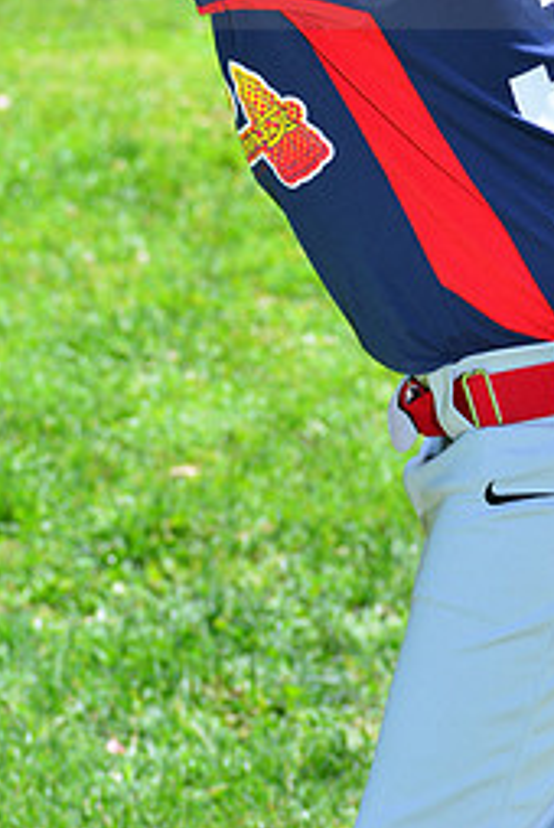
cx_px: 285
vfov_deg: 8.1
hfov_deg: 5.5
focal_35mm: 251
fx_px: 5778
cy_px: -75
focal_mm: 110
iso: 200
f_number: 8
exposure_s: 1/200
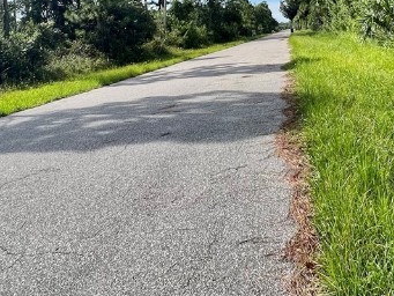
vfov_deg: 33.2
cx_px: 240
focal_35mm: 39
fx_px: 444
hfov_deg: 47.5
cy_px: -12
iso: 32
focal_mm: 1.57
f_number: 1.8
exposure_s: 1/1698
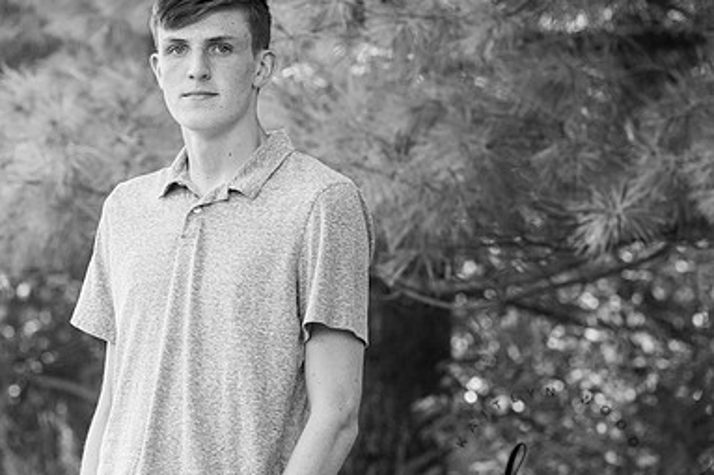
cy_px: 251
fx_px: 4956
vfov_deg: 5.5
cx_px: 175
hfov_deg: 8.2
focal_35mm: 250
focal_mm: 165
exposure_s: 1/200
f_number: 6.3
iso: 500
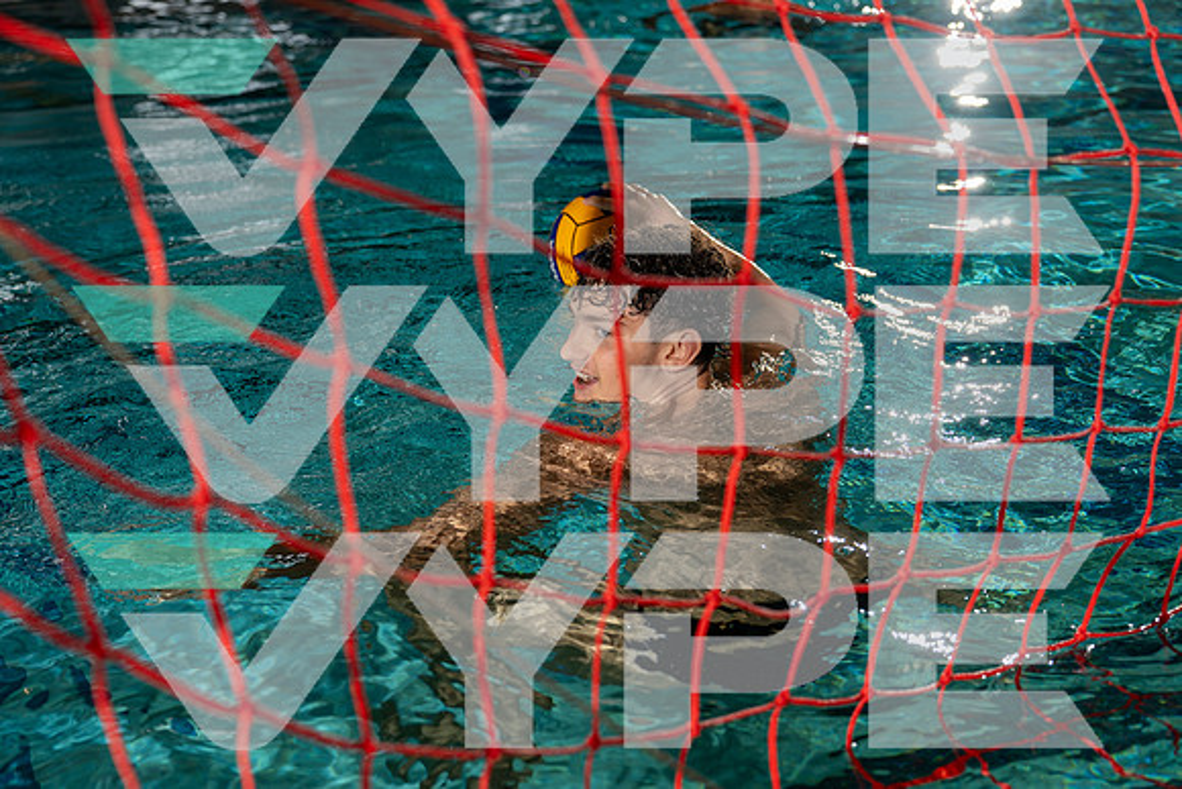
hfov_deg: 44.5
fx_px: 1445
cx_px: 591
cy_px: 394
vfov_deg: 30.5
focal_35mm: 44
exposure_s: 1/250
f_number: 4
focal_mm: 44
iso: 100
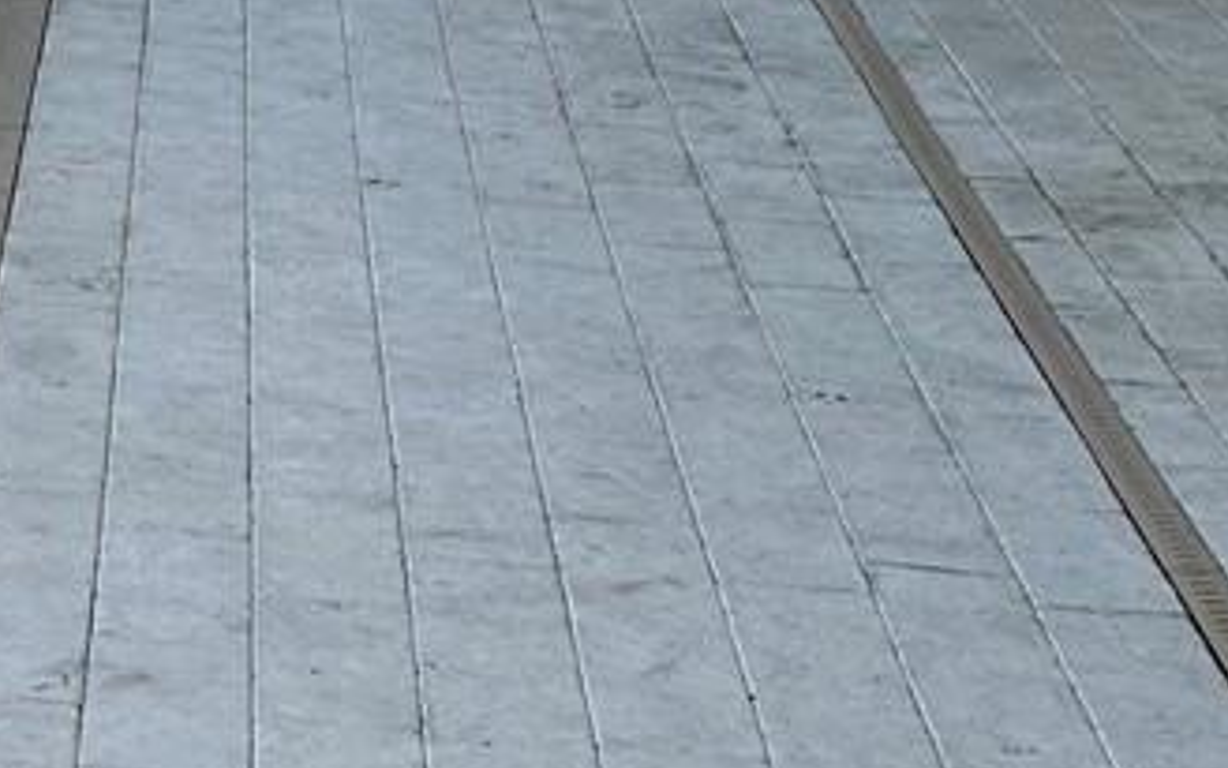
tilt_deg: -0.1
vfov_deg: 9.6
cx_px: -378
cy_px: -914
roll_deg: +0.0
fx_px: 4150
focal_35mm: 124
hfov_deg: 16.0
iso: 80
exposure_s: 1/5848
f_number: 1.78
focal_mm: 6.86
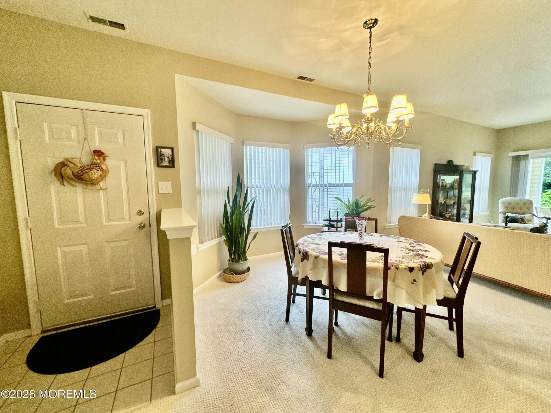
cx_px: 276
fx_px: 223
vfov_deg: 85.7
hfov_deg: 102.1
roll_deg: +0.0
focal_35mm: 14
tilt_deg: -4.7
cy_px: 206
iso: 100
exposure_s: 1/120
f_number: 2.2
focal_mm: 2.22
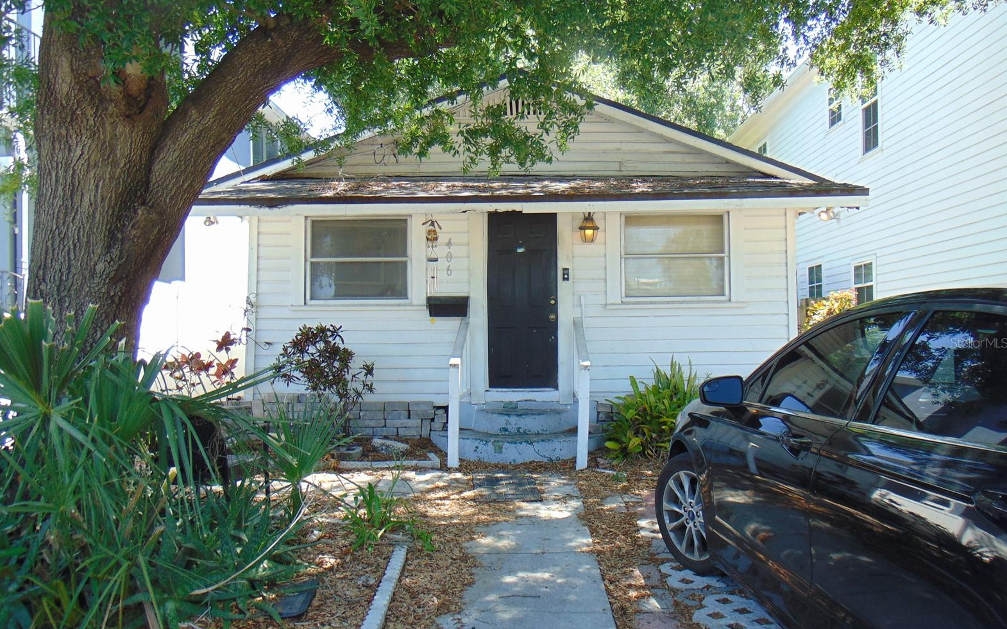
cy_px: 342
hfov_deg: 68.4
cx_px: 498
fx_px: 741
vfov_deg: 46.0
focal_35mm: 27
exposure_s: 1/125
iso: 80
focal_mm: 4.5
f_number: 3
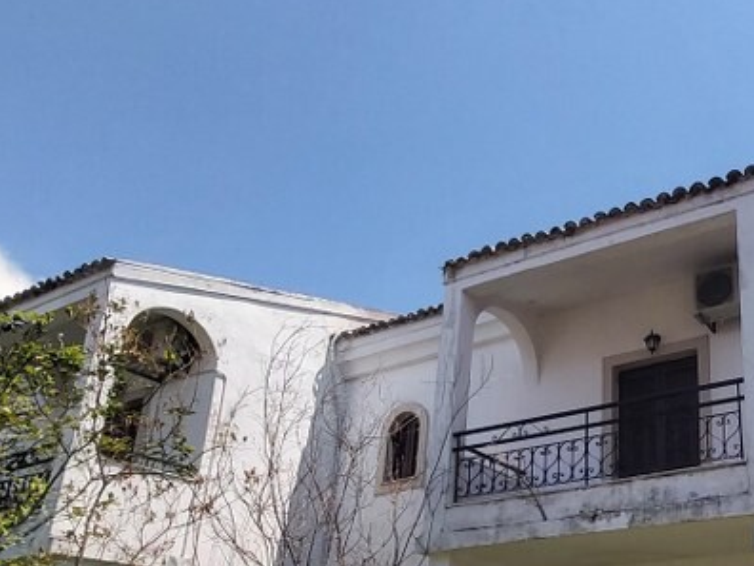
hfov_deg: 52.6
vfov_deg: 42.7
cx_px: 651
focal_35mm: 31
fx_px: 675
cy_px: 476
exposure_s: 1/1781
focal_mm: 1.42
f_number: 2.2
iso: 40
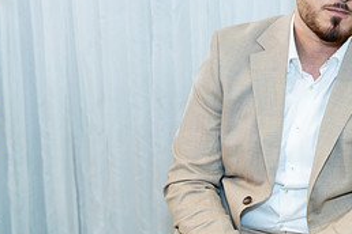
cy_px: 118
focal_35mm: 90
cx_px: 356
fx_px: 880
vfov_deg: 15.2
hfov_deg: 21.8
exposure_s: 1/250
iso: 800
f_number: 2.8
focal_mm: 40
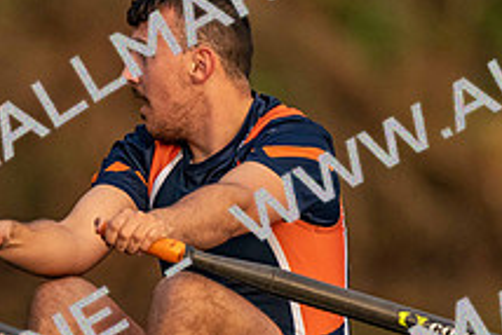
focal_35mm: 1628
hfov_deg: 1.3
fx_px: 22716
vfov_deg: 0.8
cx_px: 59
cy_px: 280
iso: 2800
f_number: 4
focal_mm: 600
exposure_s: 1/2500
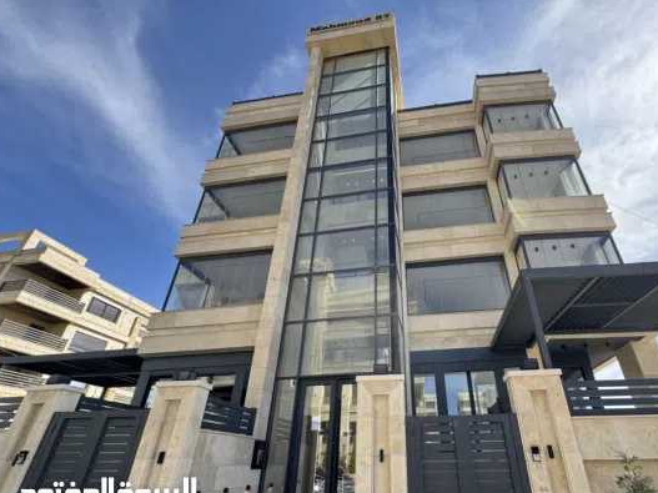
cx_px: 385
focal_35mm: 17
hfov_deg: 90.2
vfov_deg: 73.9
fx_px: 323
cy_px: 297
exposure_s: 1/453
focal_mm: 2.22
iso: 40
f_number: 2.2
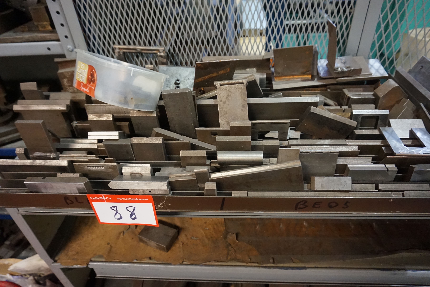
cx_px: 215
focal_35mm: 24
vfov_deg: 53.1
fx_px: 287
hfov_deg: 73.8
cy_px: 144
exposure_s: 1/125
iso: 3200
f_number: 3.5
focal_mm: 16
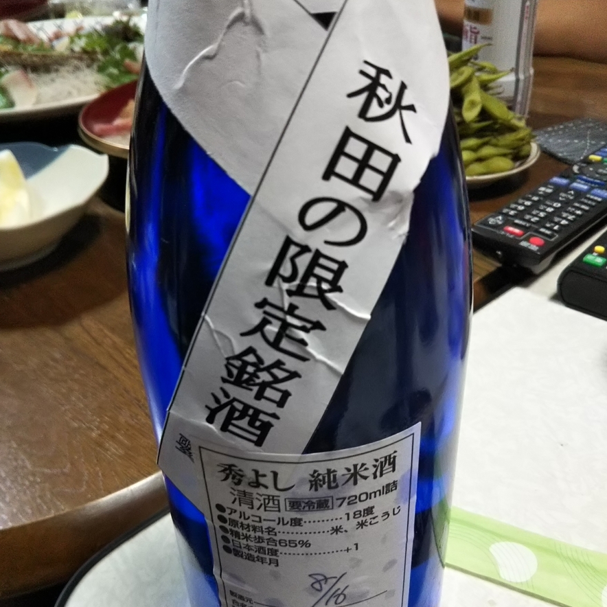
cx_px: 304
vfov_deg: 45.9
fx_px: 714
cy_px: 344
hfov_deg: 46.0
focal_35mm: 36
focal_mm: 4
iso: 160
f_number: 2.2
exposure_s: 1/30
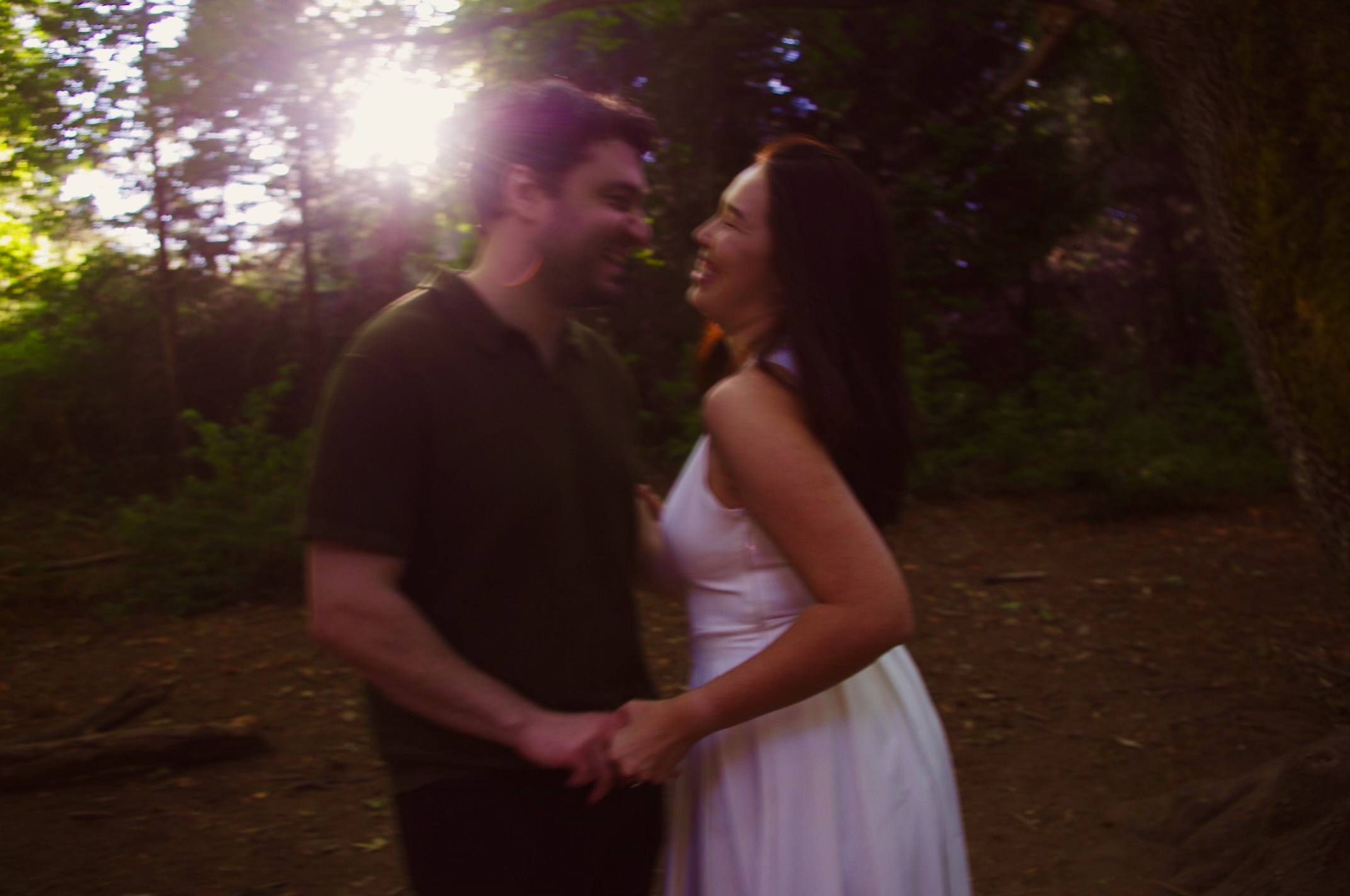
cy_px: 448
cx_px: 675
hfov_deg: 67.4
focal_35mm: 27
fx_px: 1011
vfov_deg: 47.8
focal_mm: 18
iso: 200
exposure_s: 1/40
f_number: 3.5
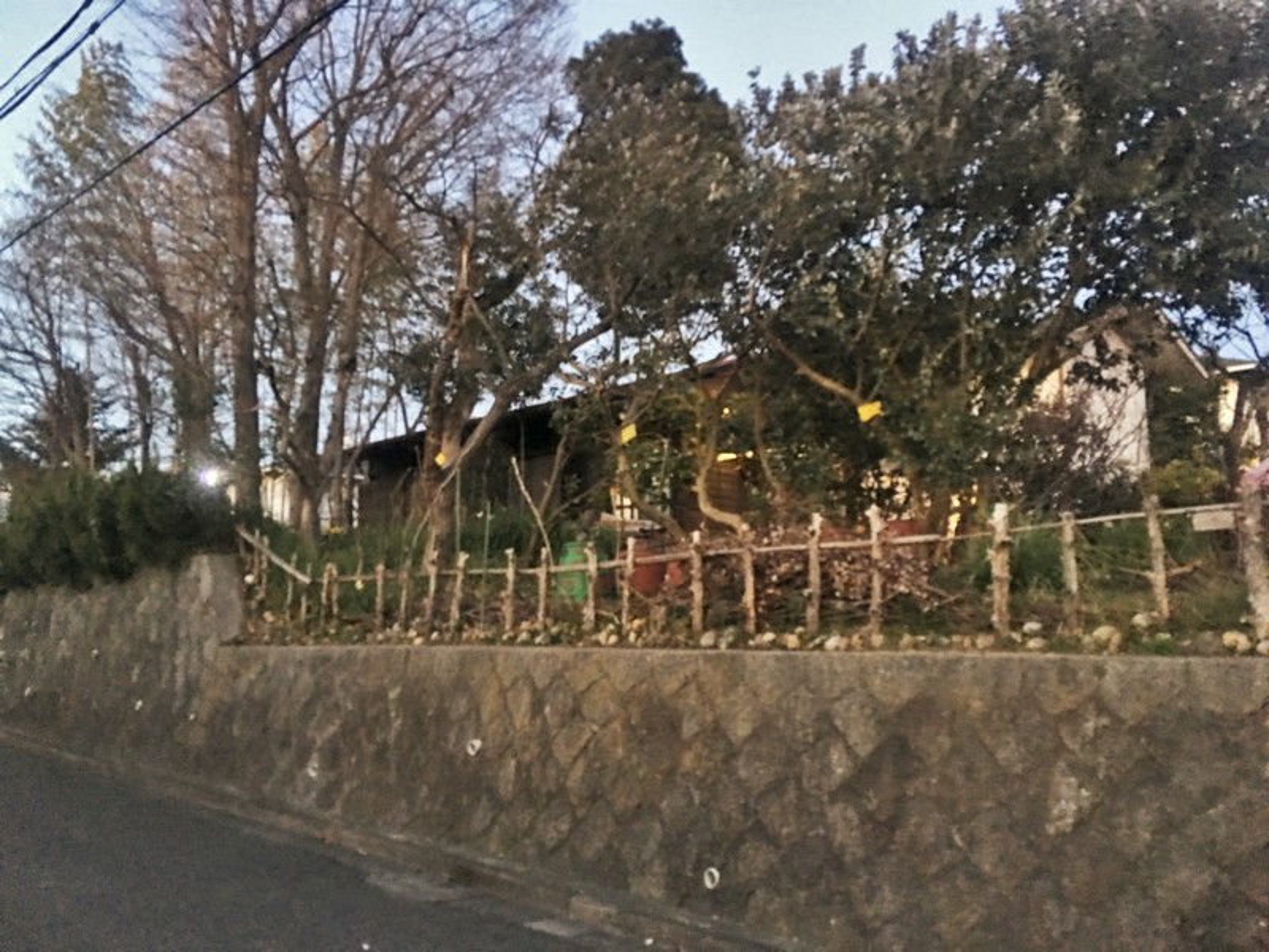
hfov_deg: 61.7
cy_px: 476
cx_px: 634
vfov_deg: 48.2
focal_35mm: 29
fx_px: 1063
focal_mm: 4.15
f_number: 2.2
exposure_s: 1/4
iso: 160
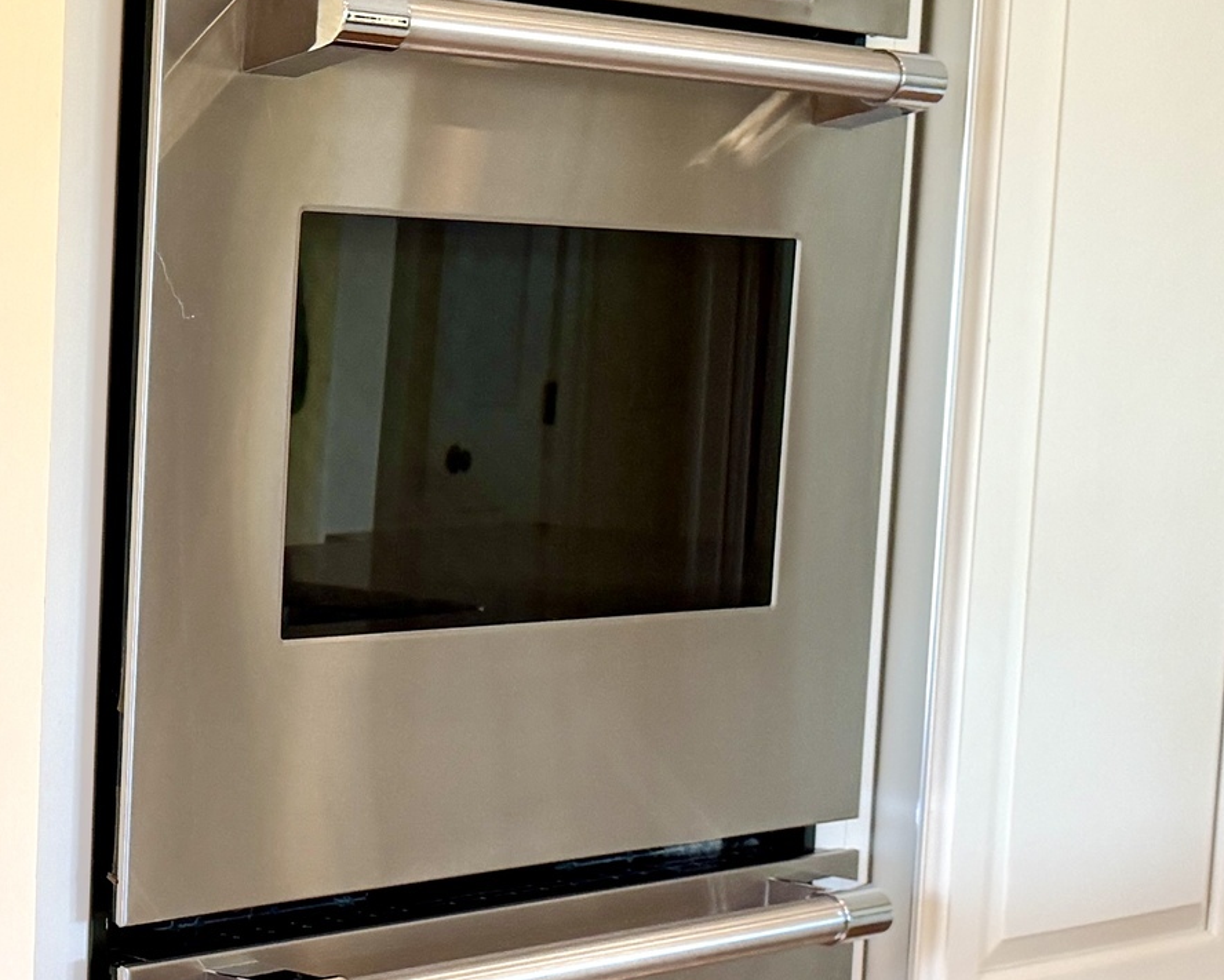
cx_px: -142
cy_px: 606
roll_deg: -0.9
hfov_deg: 22.2
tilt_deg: -6.3
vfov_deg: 18.9
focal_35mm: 81
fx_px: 2935
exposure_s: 1/120
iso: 200
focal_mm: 6.76
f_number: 1.78
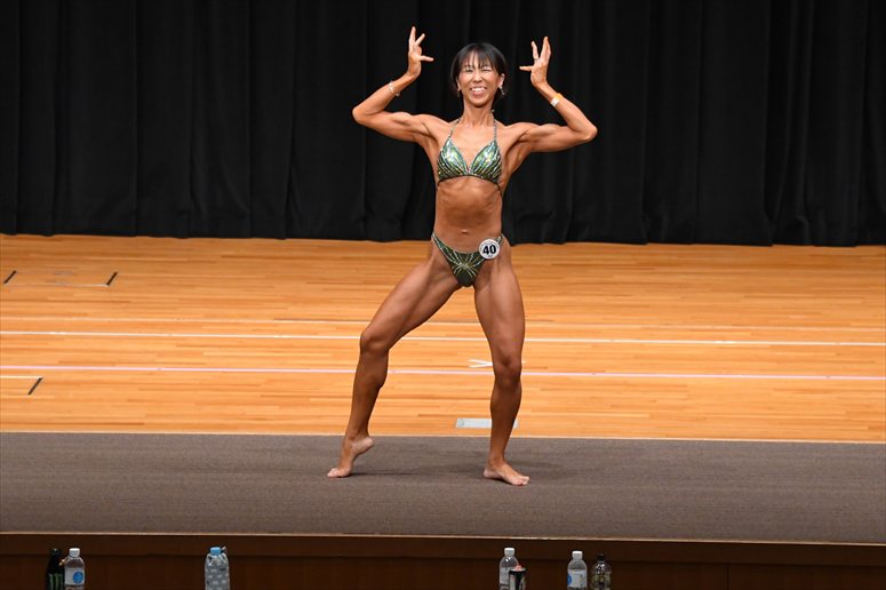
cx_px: 443
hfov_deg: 10.2
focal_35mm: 202
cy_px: 295
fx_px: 4969
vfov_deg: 6.8
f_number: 5.6
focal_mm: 135
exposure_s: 1/400
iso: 4000
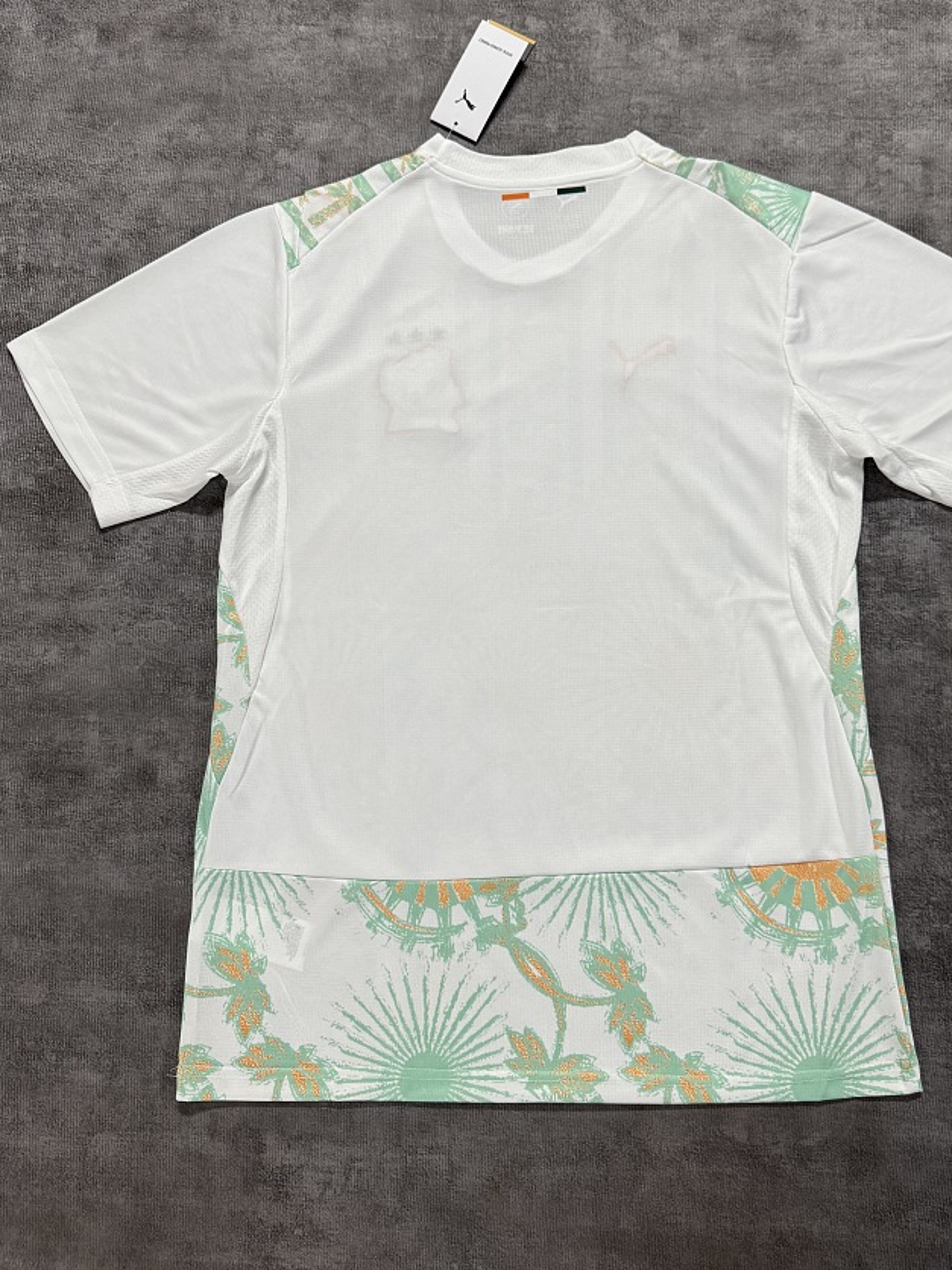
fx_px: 1137
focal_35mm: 31
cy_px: 539
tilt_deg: -79.2
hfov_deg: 45.3
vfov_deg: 58.1
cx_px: 542
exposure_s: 1/100
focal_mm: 6.76
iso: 200
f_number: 1.78
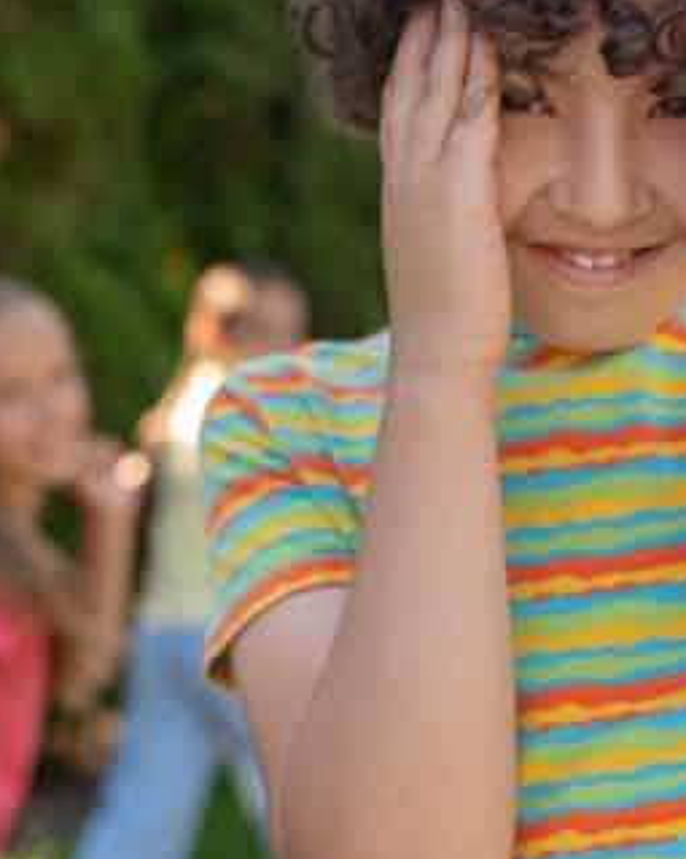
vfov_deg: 24.1
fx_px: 2006
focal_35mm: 79
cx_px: 549
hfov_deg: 19.2
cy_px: 376
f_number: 2.8
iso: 200
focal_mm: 35
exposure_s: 1/640
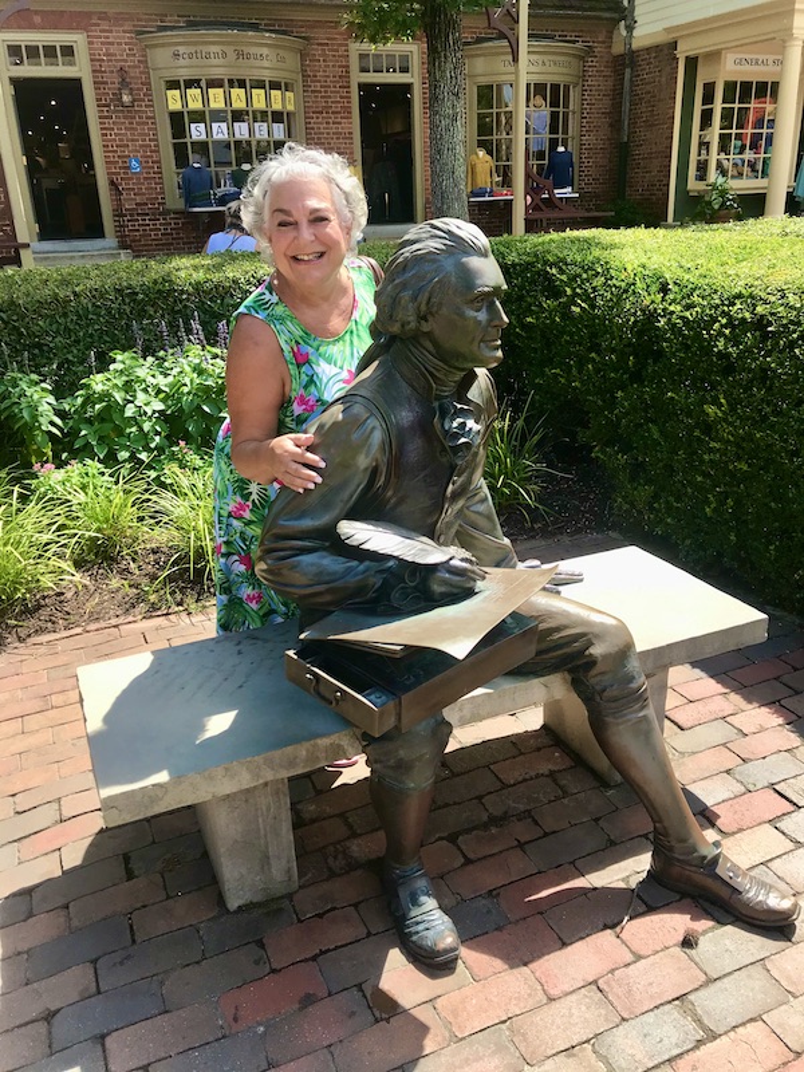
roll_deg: +2.6
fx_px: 867
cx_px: 402
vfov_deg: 63.4
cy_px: 536
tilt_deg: -20.7
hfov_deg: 49.7
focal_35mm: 28
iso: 20
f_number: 1.8
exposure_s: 1/870
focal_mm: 3.99
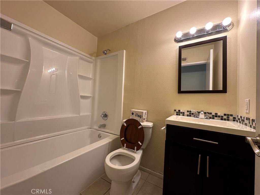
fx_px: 105
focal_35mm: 14
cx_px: 130
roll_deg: -1.7
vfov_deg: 85.7
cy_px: 98
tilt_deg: +2.0
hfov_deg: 102.1
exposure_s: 1/120
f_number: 2.2
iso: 100
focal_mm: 2.22
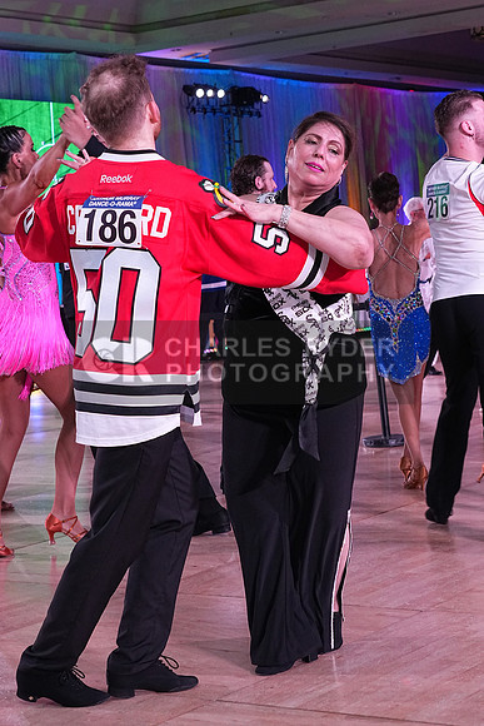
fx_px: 1532
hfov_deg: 18.0
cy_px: 363
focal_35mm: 76
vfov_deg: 26.6
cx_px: 242
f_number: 6.3
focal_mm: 51
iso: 2500
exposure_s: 1/320
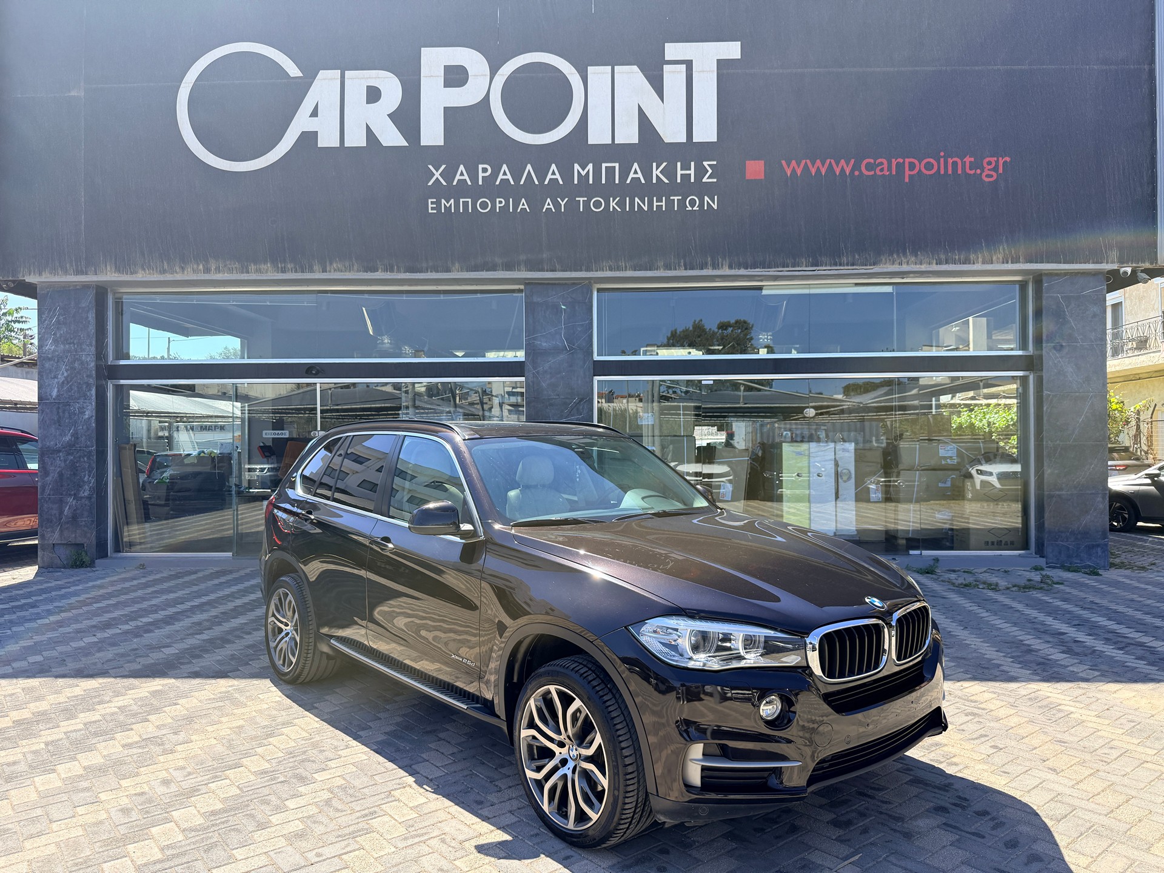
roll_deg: +0.8
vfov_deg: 56.8
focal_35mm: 24
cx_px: 582
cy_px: 436
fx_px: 807
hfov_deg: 71.6
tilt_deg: +0.7
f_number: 1.78
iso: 100
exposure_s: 1/1901
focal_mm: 6.76
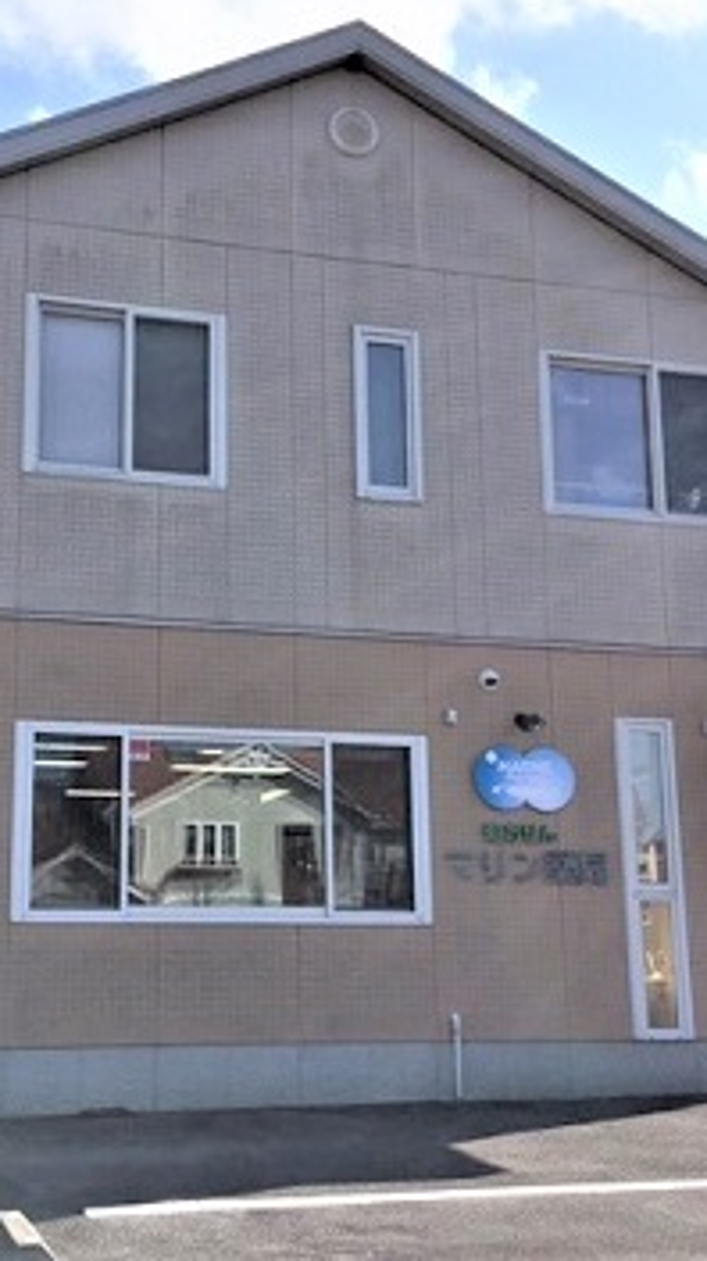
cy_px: 622
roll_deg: -0.7
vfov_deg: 47.4
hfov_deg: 27.4
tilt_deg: +10.0
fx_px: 1436
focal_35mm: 43
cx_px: 200
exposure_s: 1/1972
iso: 25
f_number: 2.2
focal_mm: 4.15
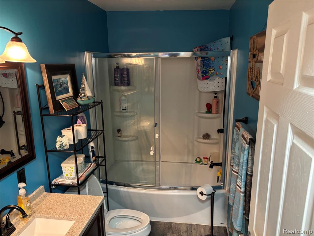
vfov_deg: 53.1
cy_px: 118
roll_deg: +0.1
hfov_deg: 67.3
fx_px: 236
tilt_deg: -12.5
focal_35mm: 26
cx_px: 157
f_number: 1.6
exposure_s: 1/40
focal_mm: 5.96
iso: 500
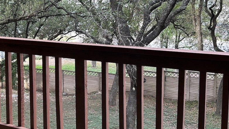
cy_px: 42
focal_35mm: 52
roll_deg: +0.6
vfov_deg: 22.9
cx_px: 103
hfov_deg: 39.8
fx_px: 316
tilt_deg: -9.2
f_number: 1.5
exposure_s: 1/120
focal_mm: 5.7
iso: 50
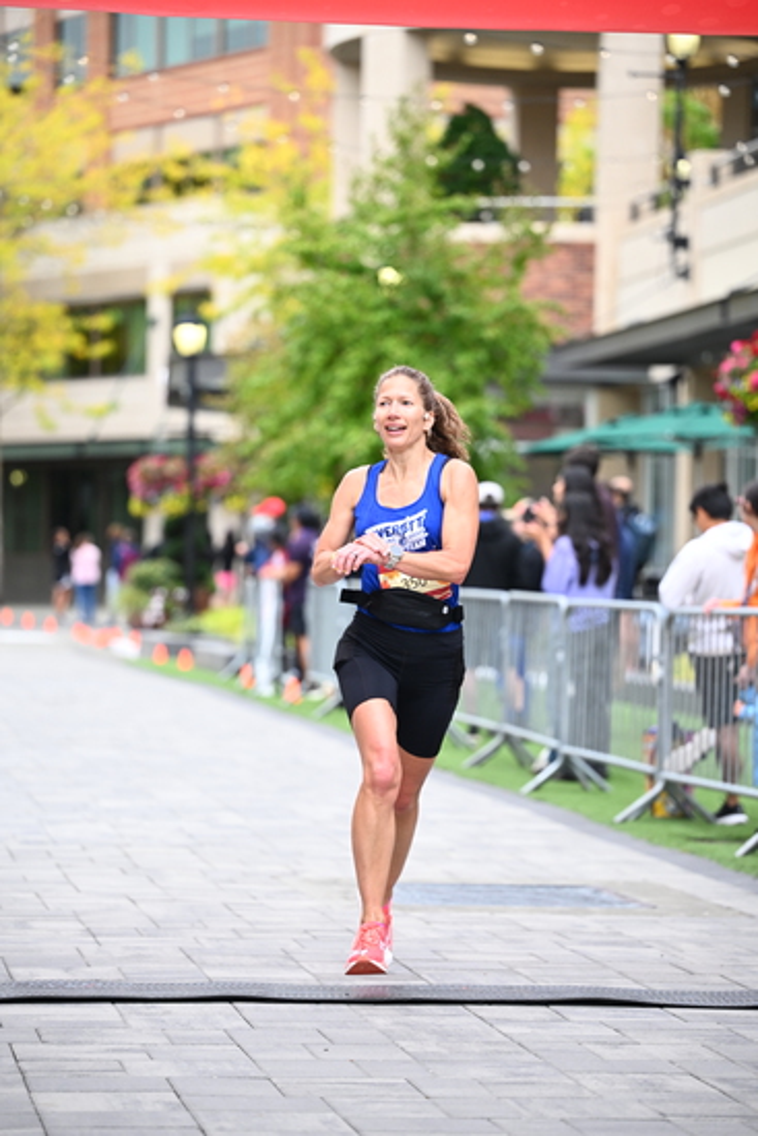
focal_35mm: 125
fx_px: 3945
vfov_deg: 16.4
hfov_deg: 11.0
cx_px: 379
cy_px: 568
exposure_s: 1/1600
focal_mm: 125
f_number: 2.8
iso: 800
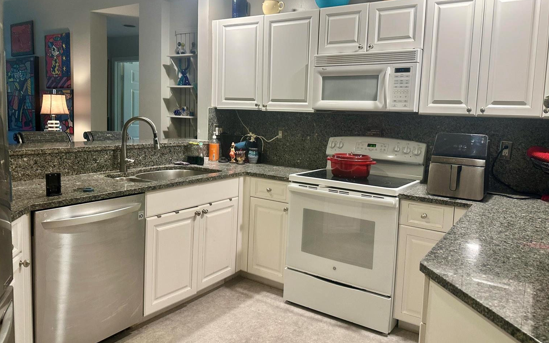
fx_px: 404
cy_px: 151
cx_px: 284
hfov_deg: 68.4
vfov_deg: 45.9
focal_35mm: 27
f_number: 1.78
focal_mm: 6.86
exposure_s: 1/60
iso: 125
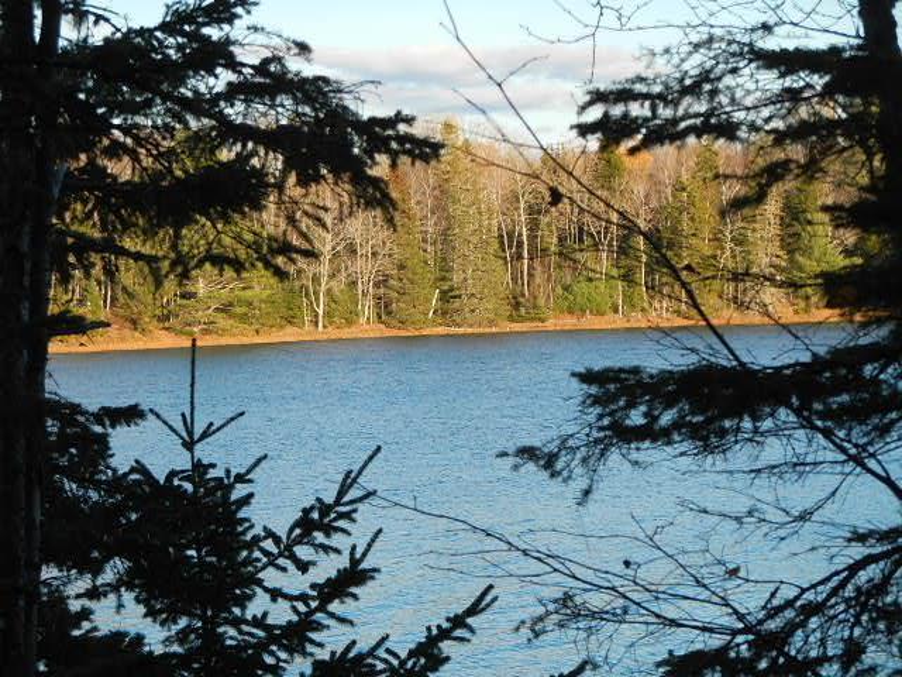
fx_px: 3283
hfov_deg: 15.6
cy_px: 338
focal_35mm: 126
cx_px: 451
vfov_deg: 11.8
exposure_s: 1/320
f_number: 5
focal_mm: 22.6
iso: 125
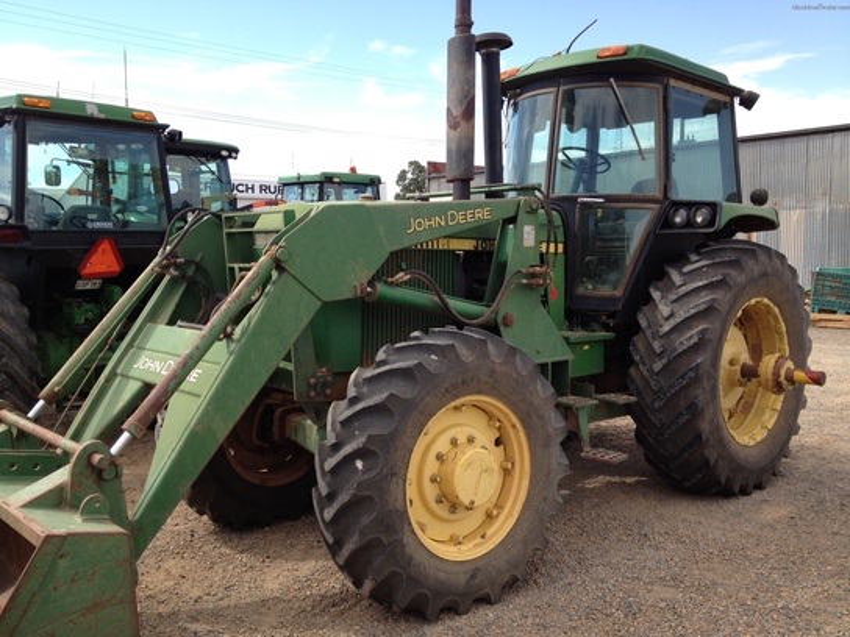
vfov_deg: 40.7
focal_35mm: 35
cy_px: 318
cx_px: 425
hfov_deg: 52.6
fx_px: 859
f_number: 2.4
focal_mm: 4.28
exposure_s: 1/767
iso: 50
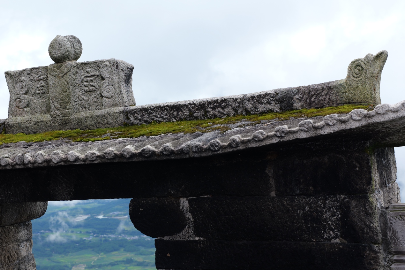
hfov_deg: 34.4
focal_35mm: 58
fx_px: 652
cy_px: 127
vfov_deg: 23.4
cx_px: 160
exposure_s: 1/100
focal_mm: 46
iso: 100
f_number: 7.1
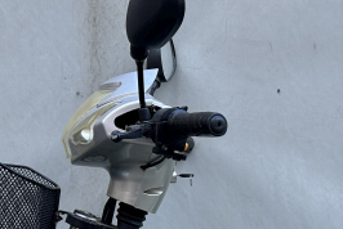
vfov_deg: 16.9
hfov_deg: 26.6
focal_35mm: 75
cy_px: 322
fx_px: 715
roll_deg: -0.7
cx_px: 257
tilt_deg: -10.9
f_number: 1.78
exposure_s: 1/246
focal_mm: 6.86
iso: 80
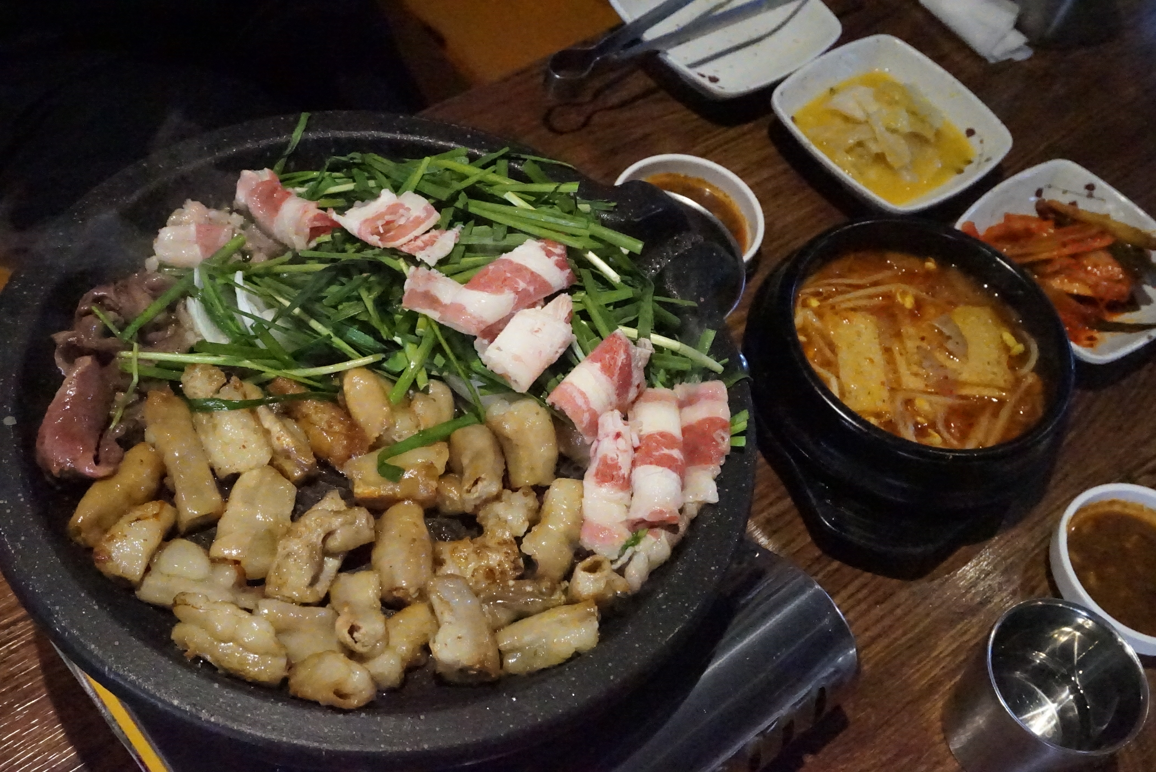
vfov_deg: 33.1
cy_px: 386
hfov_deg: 47.9
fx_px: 1301
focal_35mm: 40
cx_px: 578
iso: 25600
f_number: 9
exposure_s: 1/320
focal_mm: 27
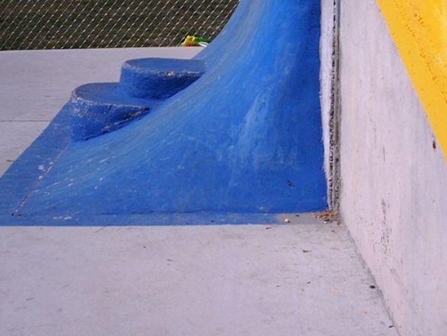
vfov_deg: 21.6
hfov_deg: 28.9
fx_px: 866
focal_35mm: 67
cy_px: 52
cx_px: 198
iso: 100
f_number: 5.6
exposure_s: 1/1500
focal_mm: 8
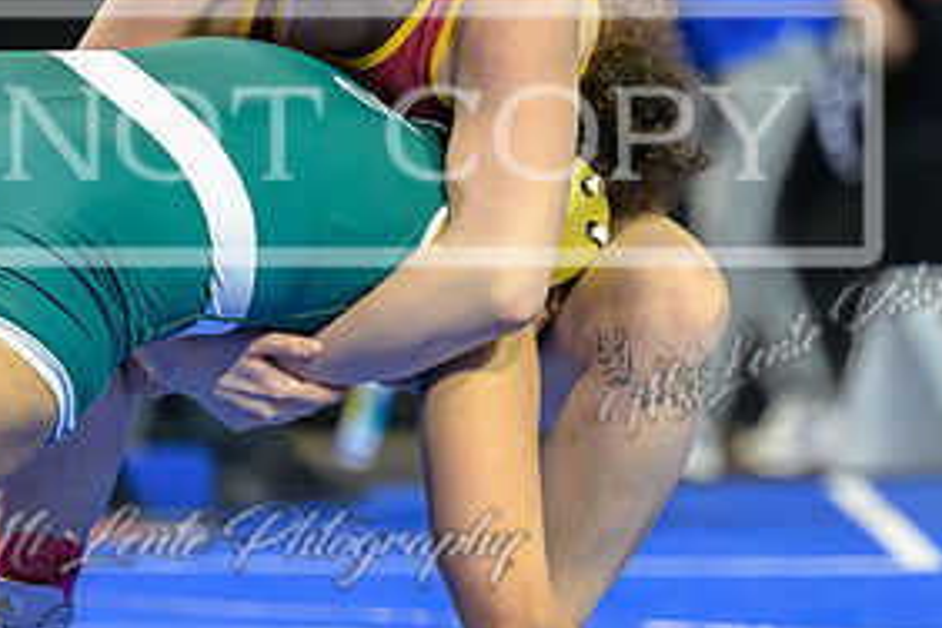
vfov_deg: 3.5
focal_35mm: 388
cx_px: 321
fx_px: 10152
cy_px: 131
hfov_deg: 5.3
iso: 3200
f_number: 2.8
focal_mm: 160
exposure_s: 1/800
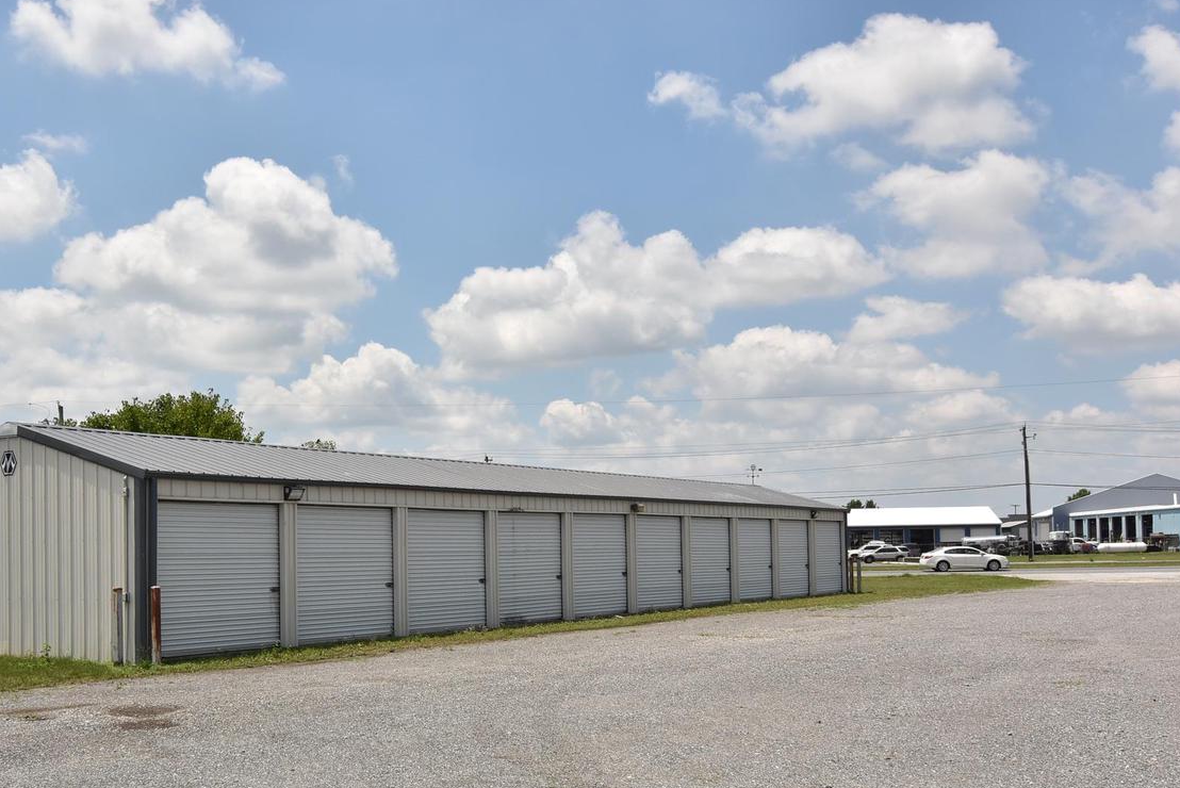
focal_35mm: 39
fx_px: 1279
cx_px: 425
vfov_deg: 34.0
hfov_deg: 48.9
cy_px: 505
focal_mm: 20
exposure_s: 1/640
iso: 400
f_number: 14
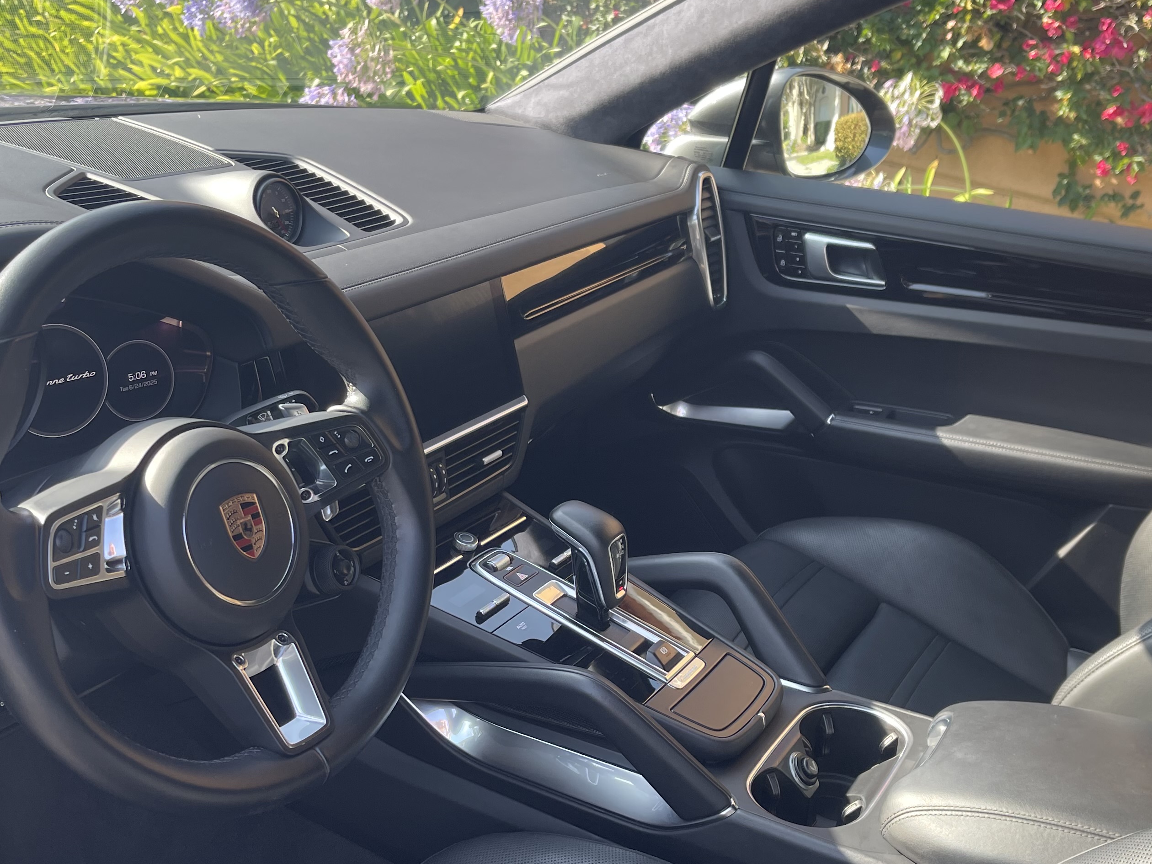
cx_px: 578
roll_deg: -6.1
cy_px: 510
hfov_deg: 46.8
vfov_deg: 35.9
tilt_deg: -24.7
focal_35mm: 40
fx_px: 1331
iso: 32
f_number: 1.6
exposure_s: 1/160
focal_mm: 5.1
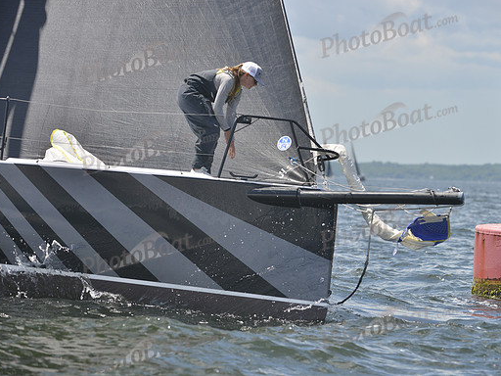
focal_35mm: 218
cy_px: 188
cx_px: 270
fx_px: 3155
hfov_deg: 9.1
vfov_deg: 6.8
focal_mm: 200
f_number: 5.6
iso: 280
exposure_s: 1/1250
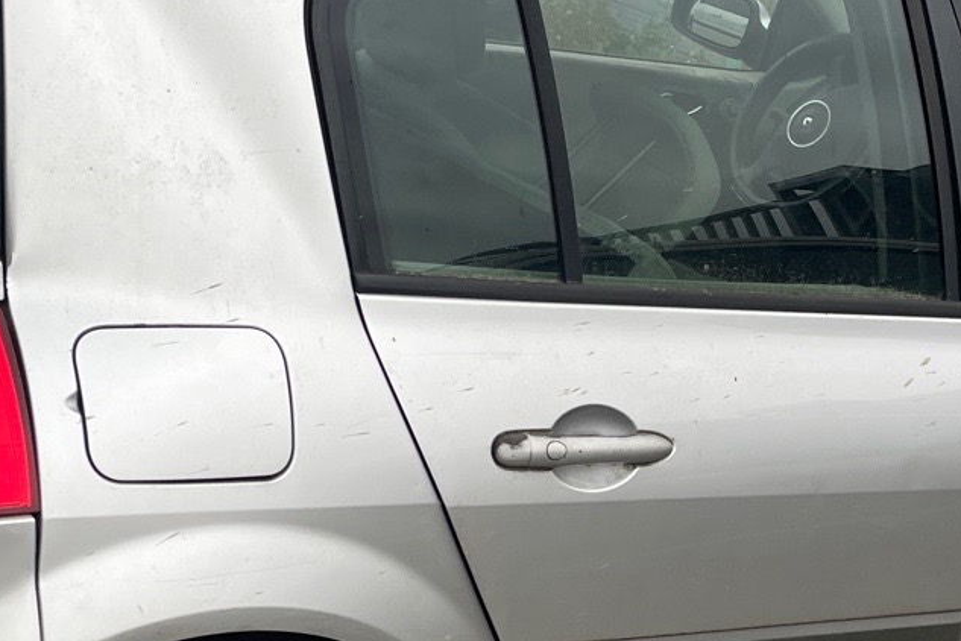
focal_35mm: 82
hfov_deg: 24.8
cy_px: 434
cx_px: 481
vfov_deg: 16.6
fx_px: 2189
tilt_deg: -17.6
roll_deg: -11.1
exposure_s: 1/169
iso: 32
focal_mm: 4.2
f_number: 1.6
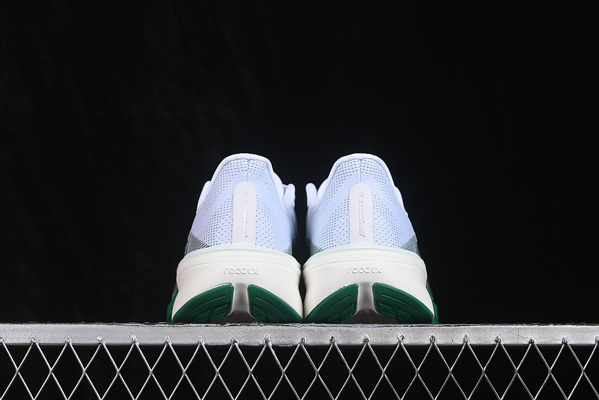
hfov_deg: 27.0
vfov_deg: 18.2
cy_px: 200
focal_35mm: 75
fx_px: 1248
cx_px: 300
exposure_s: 1/80
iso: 160
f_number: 8
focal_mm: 50
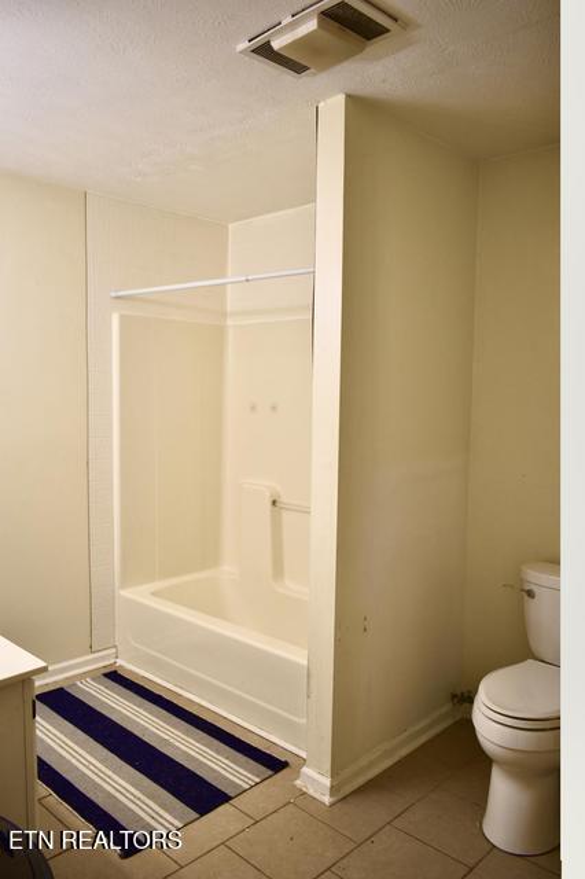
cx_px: 292
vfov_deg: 67.4
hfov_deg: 47.9
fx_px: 659
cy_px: 440
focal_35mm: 27
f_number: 3.5
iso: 200
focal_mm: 18
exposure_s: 1/125
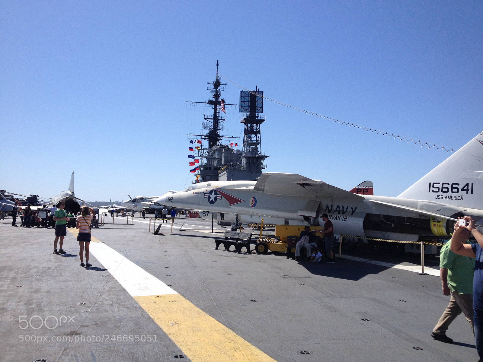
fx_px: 488
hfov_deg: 52.6
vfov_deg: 40.7
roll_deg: -2.7
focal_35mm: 35
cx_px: 242
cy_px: 181
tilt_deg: +0.5
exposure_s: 1/2513
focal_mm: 4.28
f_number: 2.4
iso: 50
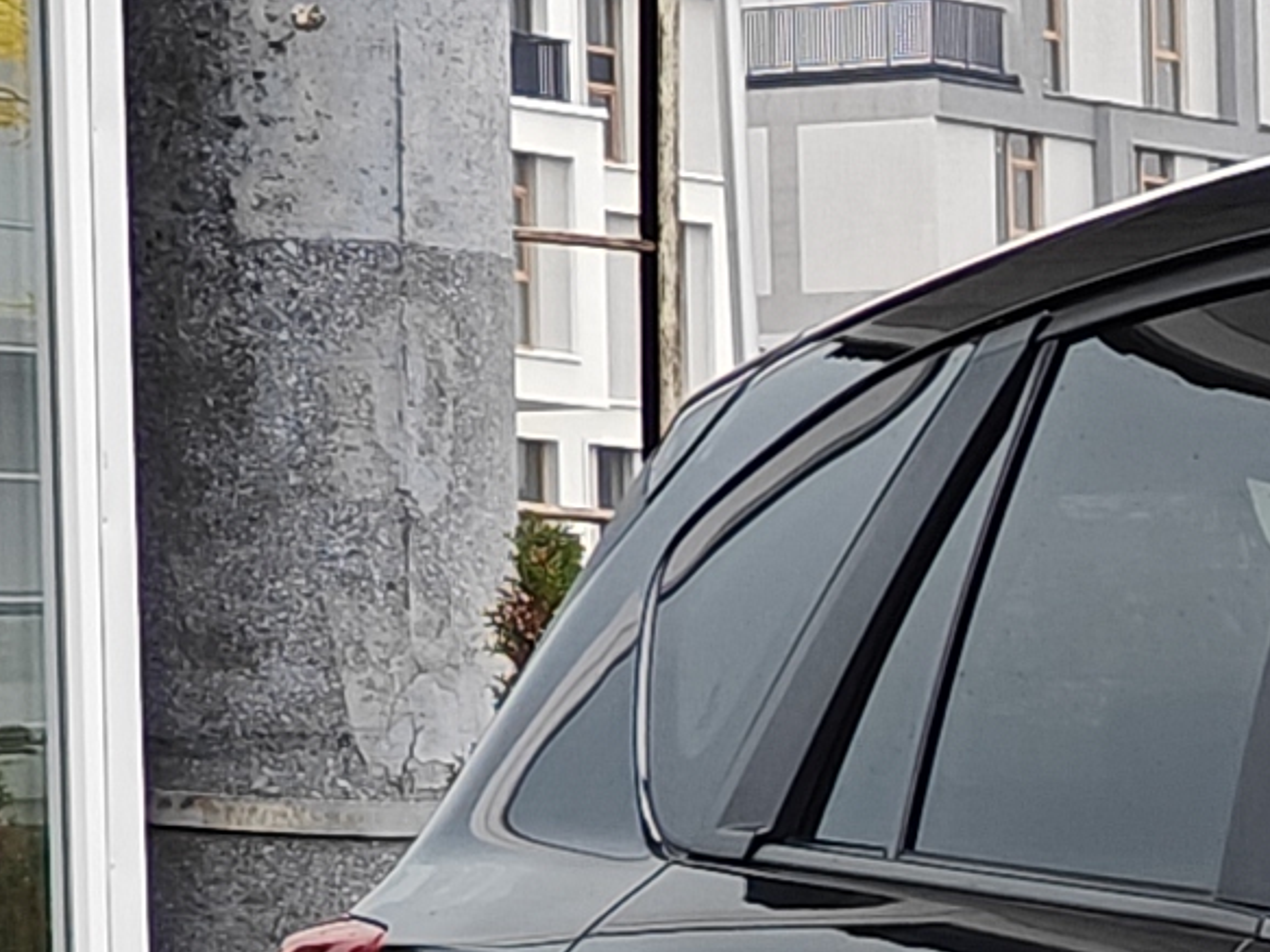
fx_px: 9280
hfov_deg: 7.2
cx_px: 3348
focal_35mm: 253
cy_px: 1536
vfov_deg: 5.8
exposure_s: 1/392
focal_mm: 7.08
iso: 50
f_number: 2
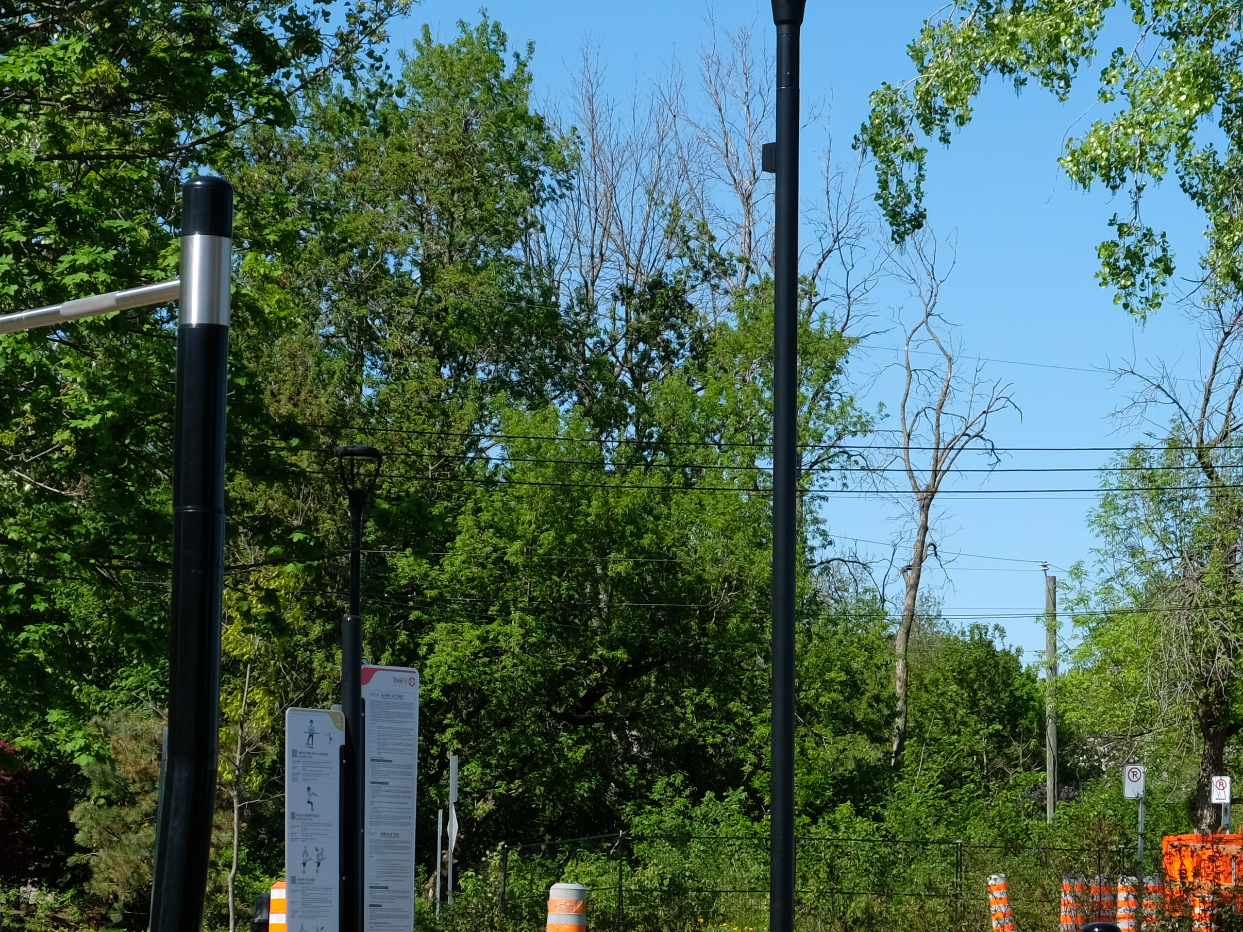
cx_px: 495
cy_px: 835
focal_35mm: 122
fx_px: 4381
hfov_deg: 16.1
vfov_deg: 12.1
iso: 200
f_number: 8
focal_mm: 34.3
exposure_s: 1/320
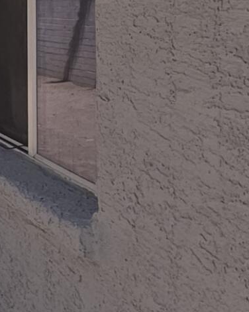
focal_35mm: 81
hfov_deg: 14.0
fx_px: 746
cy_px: -2
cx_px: -326
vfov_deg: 22.6
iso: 20
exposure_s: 1/1000
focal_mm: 2.2
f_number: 1.9
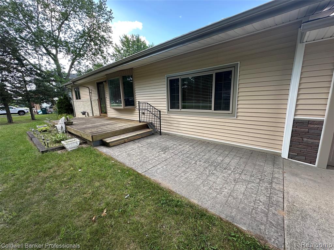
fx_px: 135
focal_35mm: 14
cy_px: 125
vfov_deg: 85.7
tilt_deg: -10.3
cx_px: 167
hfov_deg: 102.1
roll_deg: +1.7
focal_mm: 2.22
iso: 40
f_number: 2.2
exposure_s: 1/161
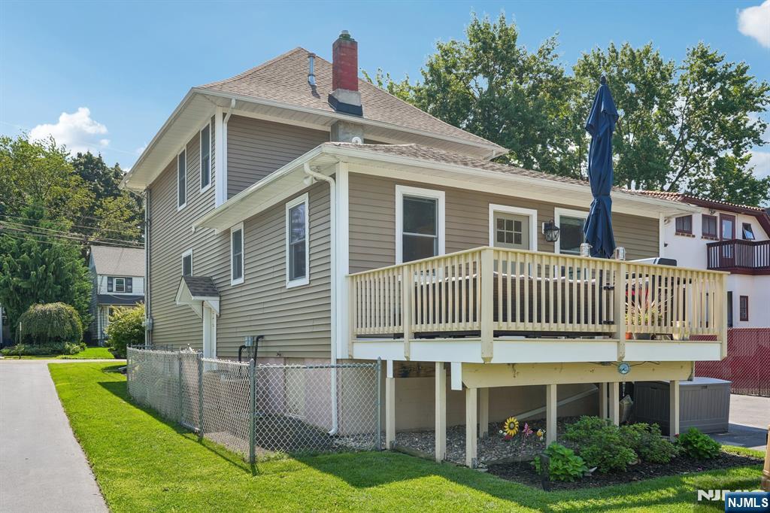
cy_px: 256
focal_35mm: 29
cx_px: 385
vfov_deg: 44.9
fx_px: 620
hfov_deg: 63.7
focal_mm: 29
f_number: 8
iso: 100
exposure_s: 1/125
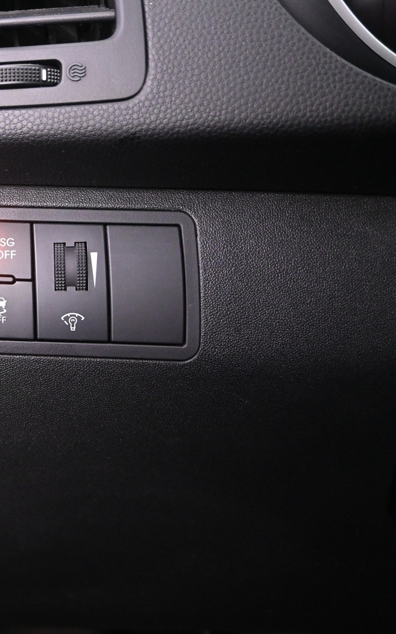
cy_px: 315
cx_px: -18
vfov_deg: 52.8
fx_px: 639
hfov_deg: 31.3
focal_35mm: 37
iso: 3200
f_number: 3.5
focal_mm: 16
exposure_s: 1/10
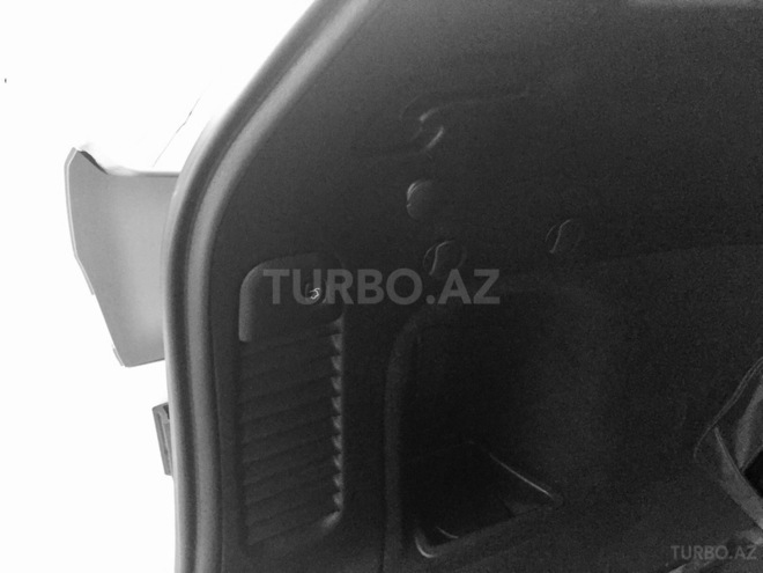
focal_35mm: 29
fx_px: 639
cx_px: 382
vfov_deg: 48.2
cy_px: 286
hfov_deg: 61.7
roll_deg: -0.8
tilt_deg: -28.2
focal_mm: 4.15
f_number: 2.2
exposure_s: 1/17
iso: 320
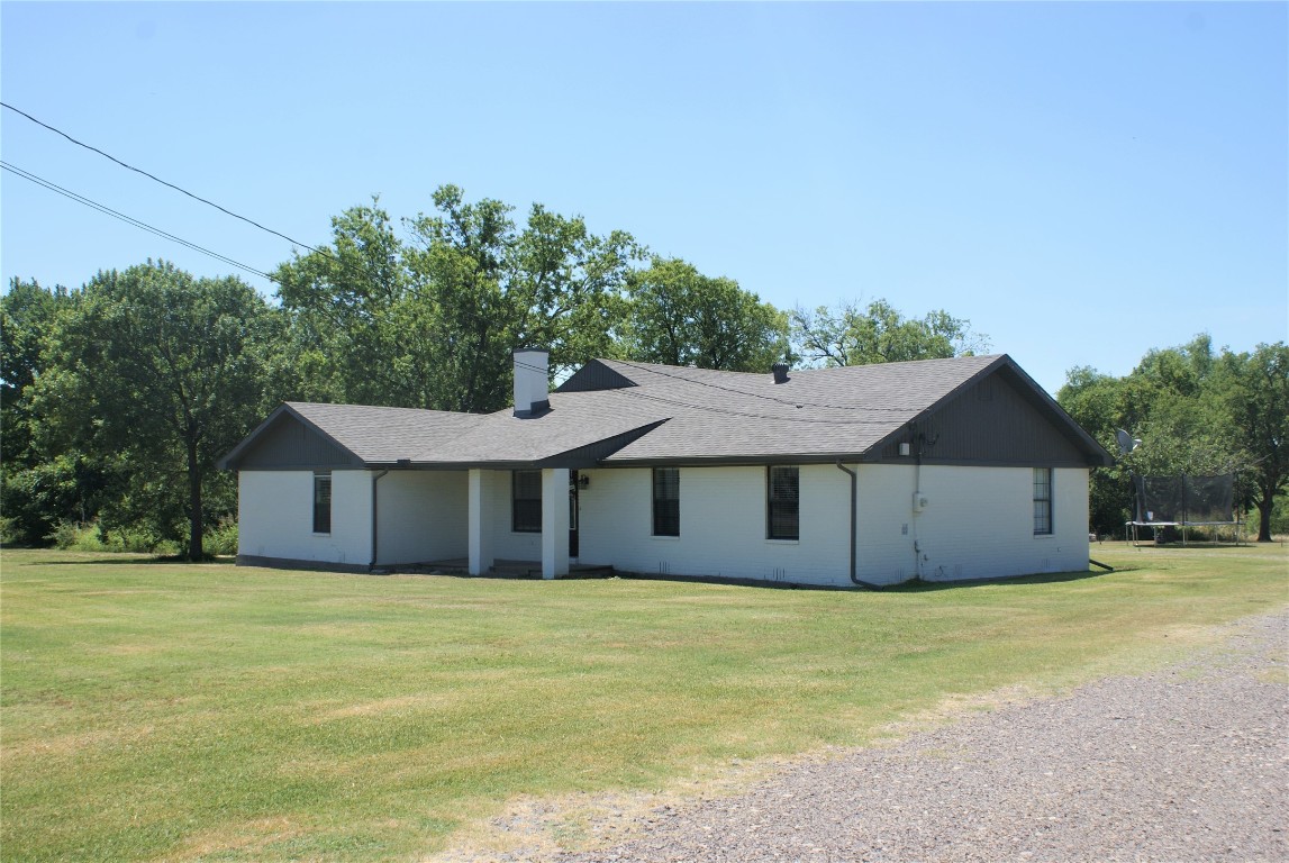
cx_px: 644
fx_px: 1398
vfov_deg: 34.3
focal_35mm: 39
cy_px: 432
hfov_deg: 49.5
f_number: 9
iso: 100
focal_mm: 26
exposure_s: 1/160
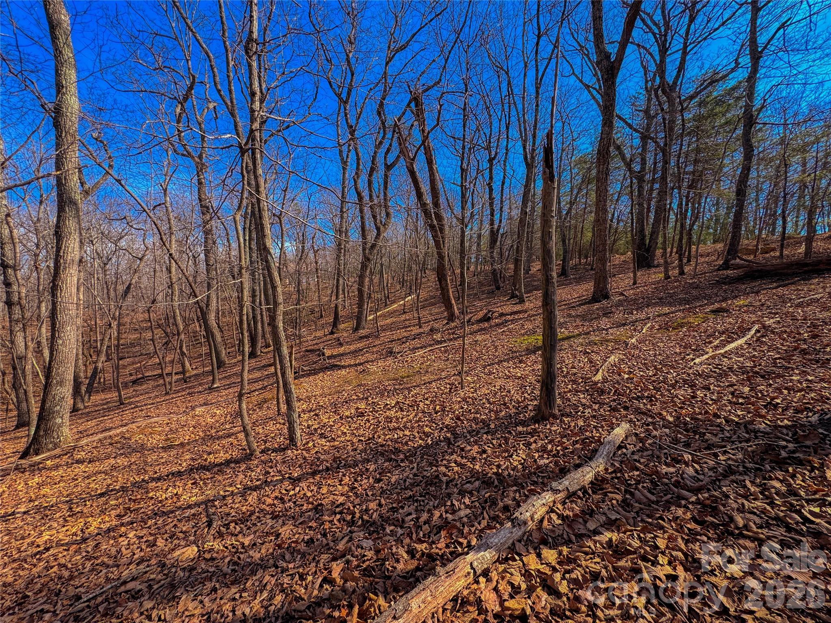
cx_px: 416
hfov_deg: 102.1
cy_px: 312
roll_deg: +0.7
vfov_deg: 85.7
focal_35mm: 14
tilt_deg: -2.7
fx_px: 336
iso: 40
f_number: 2.2
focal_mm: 2.22
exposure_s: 1/605
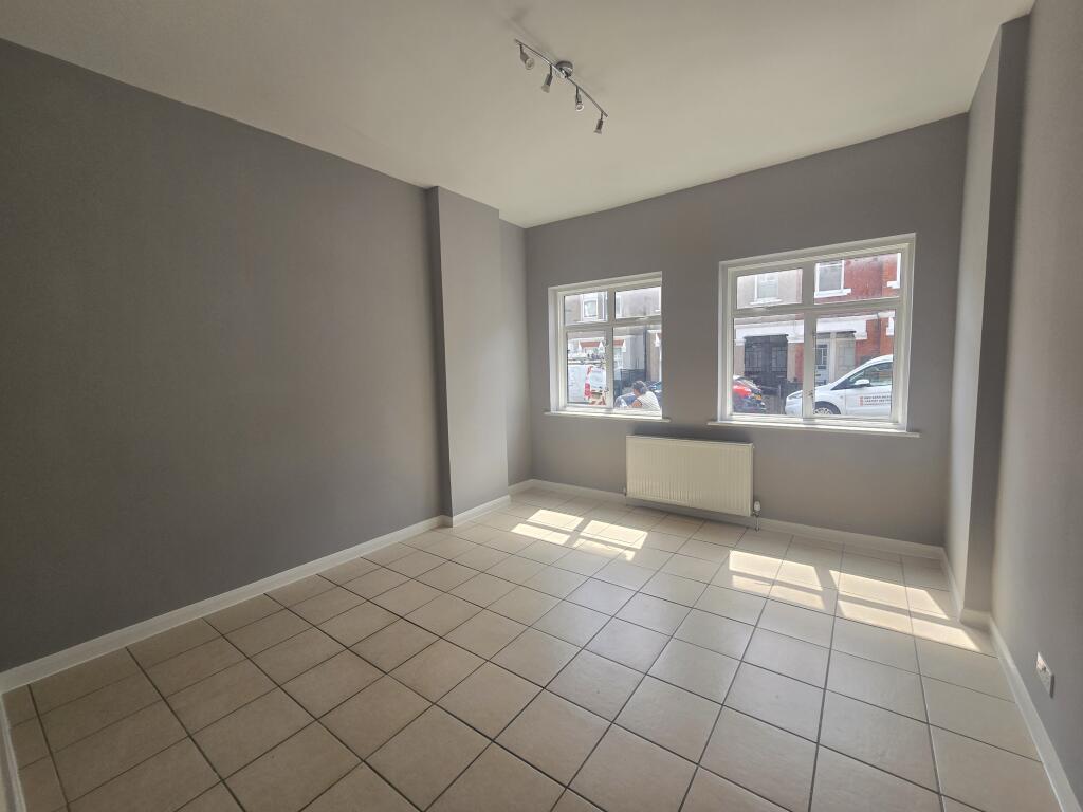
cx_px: 542
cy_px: 406
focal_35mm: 13
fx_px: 407
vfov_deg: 89.9
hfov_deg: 106.2
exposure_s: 1/365
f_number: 2.2
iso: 50
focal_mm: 2.2
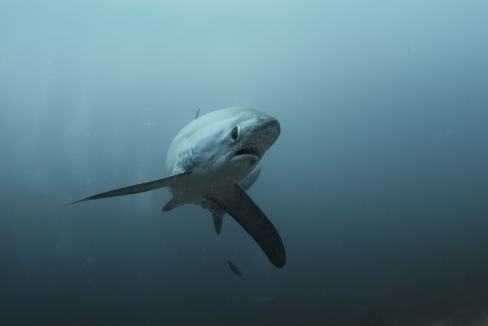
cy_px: 163
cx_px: 244
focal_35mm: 15
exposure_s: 1/125
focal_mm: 15
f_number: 9
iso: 800
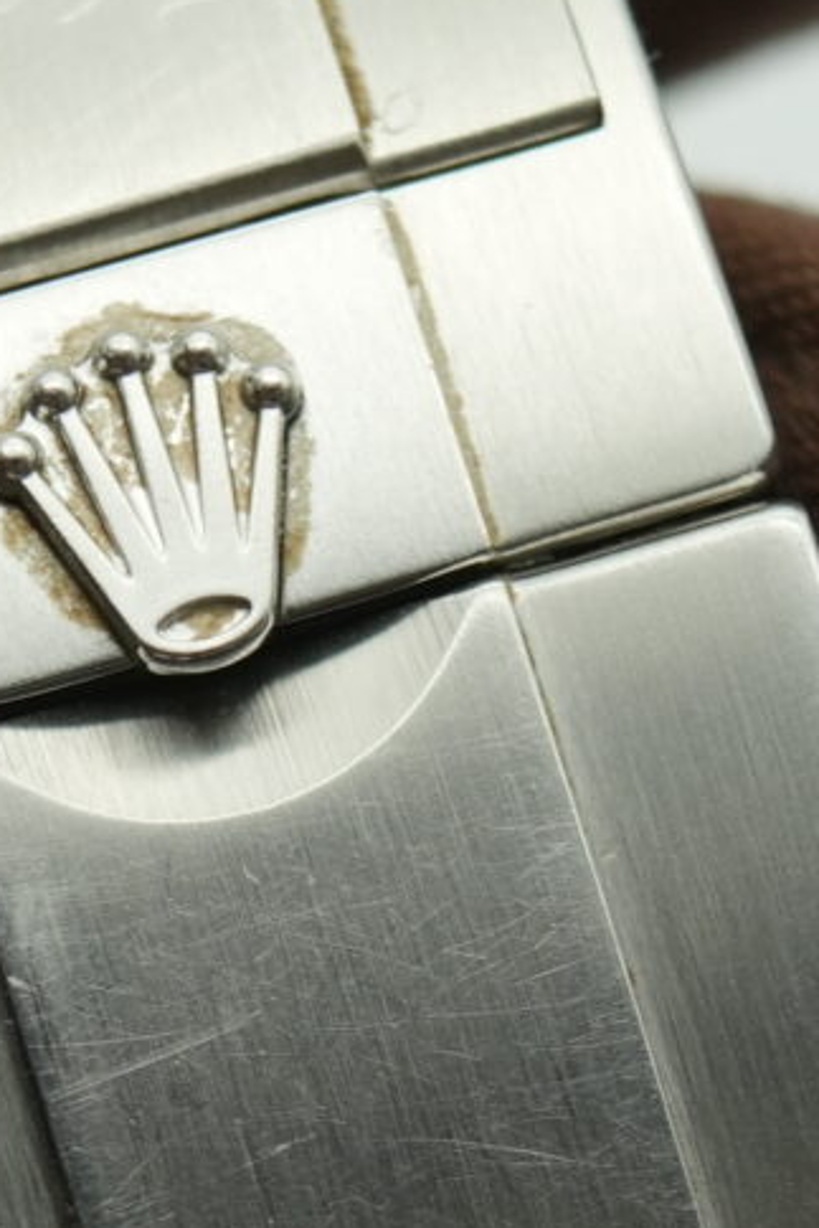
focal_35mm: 185
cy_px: 1121
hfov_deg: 7.4
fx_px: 6308
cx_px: 306
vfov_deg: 11.0
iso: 400
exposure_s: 1/250
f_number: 5
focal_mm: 35
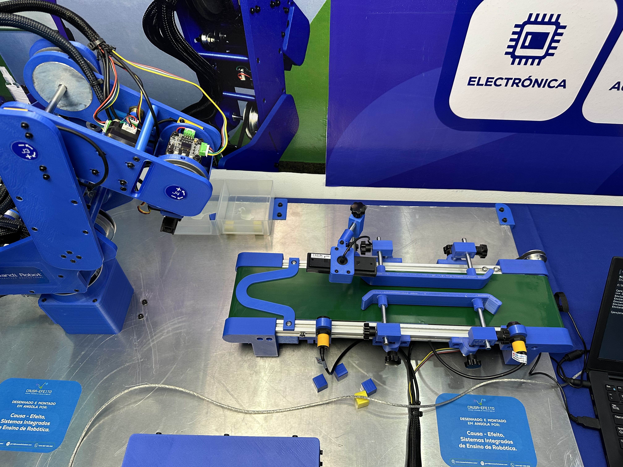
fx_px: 432
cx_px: 312
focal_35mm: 24
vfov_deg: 56.8
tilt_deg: -49.1
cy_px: 234
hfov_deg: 71.6
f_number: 1.78
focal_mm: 6.86
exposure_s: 1/100
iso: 160
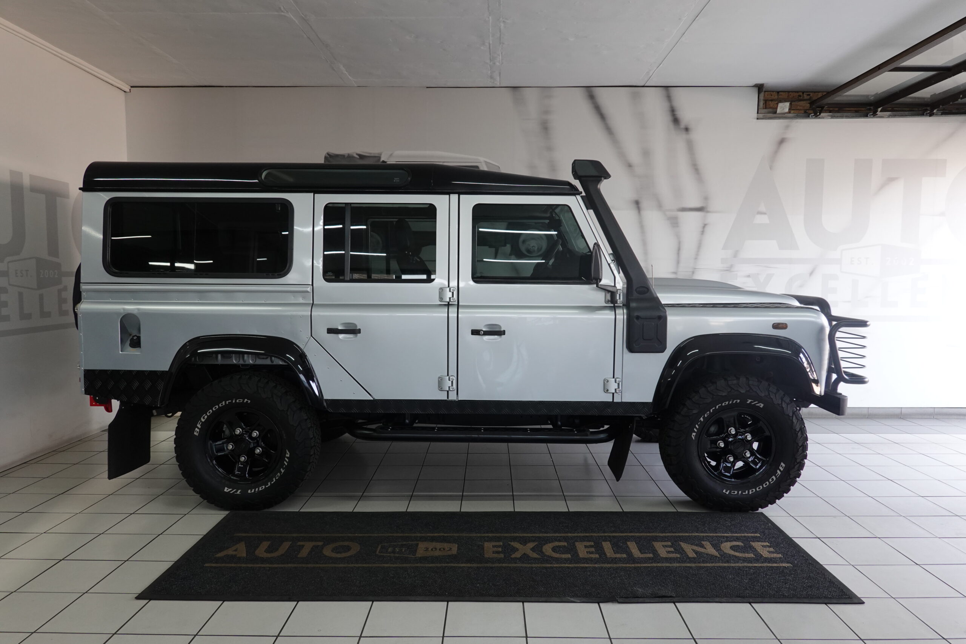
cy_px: 322
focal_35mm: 24
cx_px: 483
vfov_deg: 53.1
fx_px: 644
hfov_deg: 73.7
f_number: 5
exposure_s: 1/30
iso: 400
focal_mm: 9
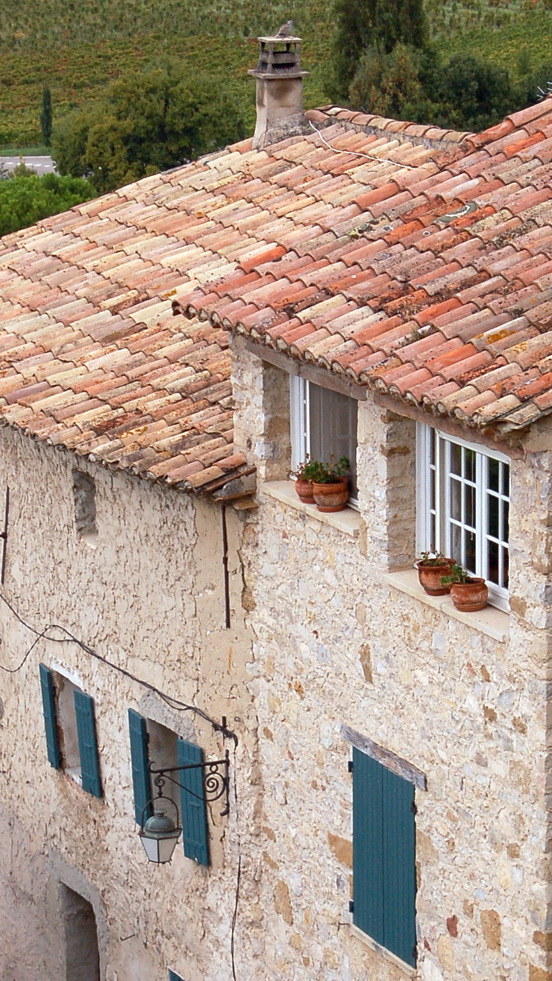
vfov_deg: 14.1
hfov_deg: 7.9
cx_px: 250
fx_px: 3976
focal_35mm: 153
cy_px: 550
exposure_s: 1/80
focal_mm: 65
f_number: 8
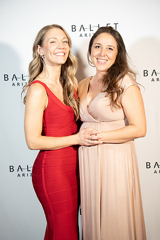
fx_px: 467
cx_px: 80
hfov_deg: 19.5
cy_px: 120
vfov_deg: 28.8
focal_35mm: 70
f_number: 2.8
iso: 1600
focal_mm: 70
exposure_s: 1/160
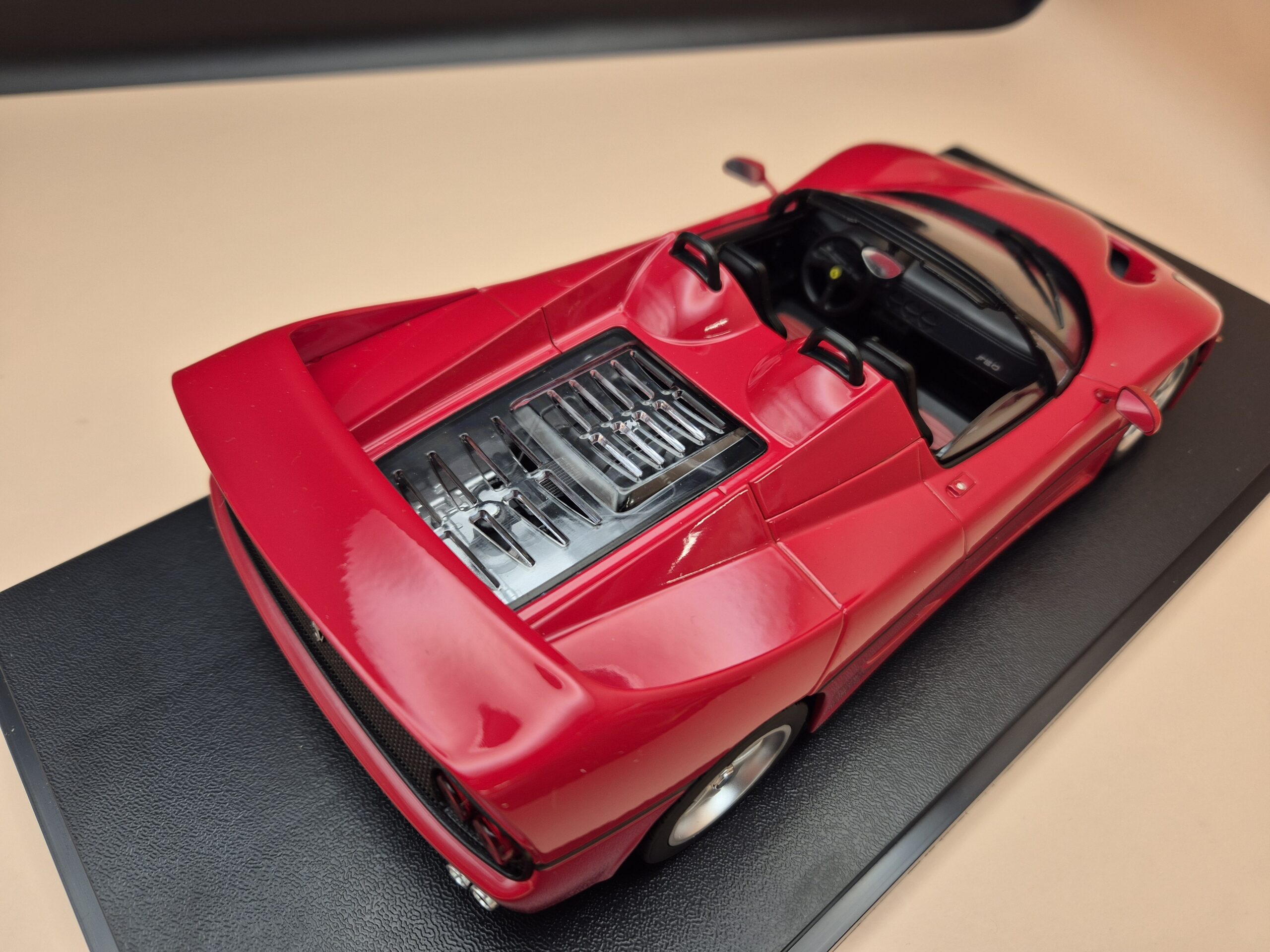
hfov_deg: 73.9
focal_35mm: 23
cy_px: 476
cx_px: 635
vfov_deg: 58.9
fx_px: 844
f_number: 1.8
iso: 40
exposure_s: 1/90
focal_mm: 5.4
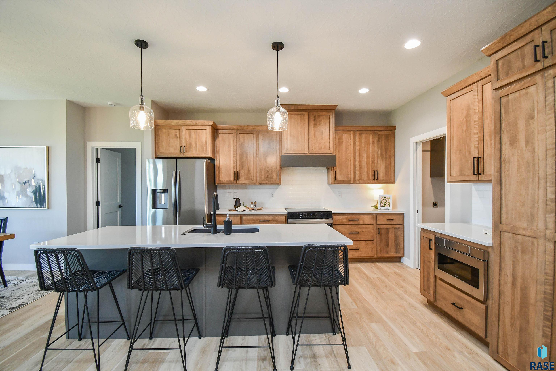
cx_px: 278
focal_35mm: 15
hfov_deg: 100.4
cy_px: 186
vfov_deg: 77.3
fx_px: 232
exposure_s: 1/125
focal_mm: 10
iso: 1250
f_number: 5.6
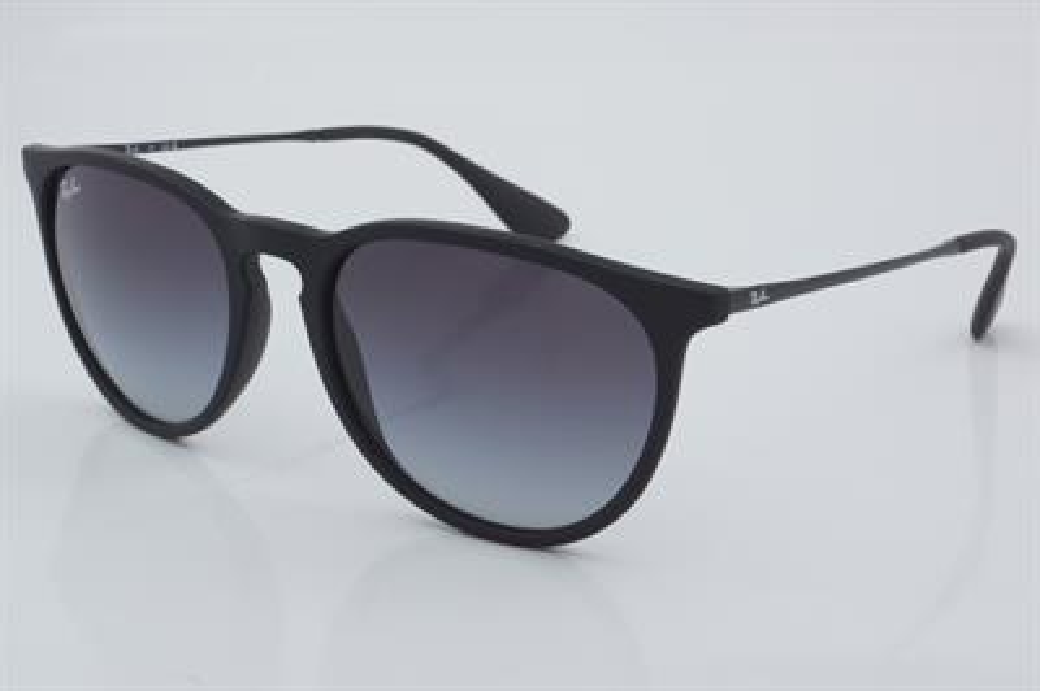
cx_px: 520
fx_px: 2165
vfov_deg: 18.2
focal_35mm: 75
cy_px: 346
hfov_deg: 27.0
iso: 100
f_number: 32
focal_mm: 50
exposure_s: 1/4
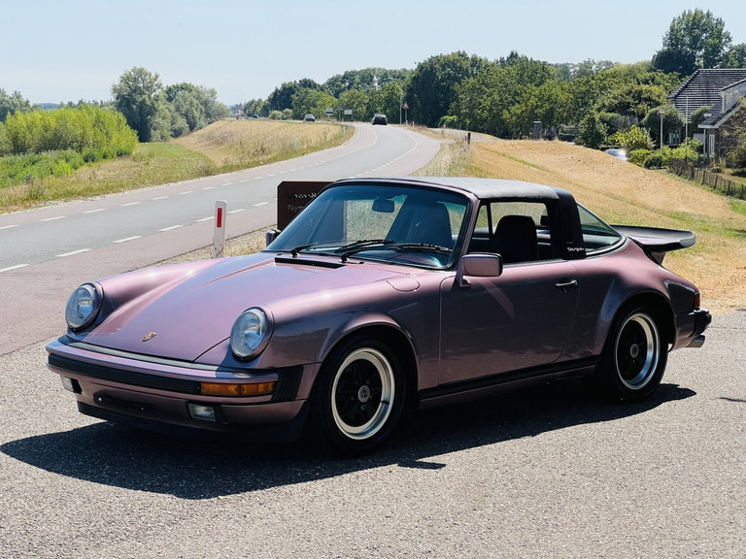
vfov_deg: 19.1
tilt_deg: -5.1
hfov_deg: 25.3
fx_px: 1659
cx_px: 373
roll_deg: +1.7
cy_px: 280
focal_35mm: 77
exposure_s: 1/874
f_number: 2.8
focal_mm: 9
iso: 32
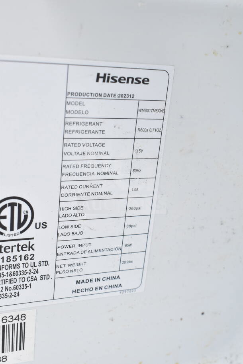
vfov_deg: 41.1
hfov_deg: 28.1
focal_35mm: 48
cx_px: 122
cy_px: 182
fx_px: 486
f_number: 9
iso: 1600
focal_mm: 32
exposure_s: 1/320
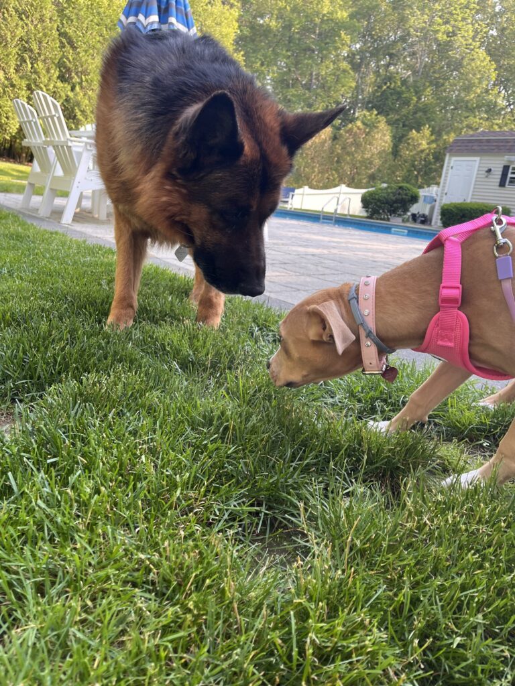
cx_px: 258
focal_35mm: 26
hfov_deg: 53.1
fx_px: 516
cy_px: 343
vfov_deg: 67.3
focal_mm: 5.1
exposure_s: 1/167
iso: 40
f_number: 1.6
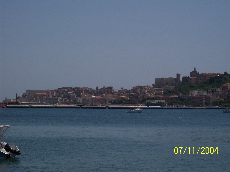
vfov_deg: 14.6
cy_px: 86
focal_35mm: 101
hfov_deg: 19.4
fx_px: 671
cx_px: 115
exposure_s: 1/1000
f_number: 8
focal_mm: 21.3
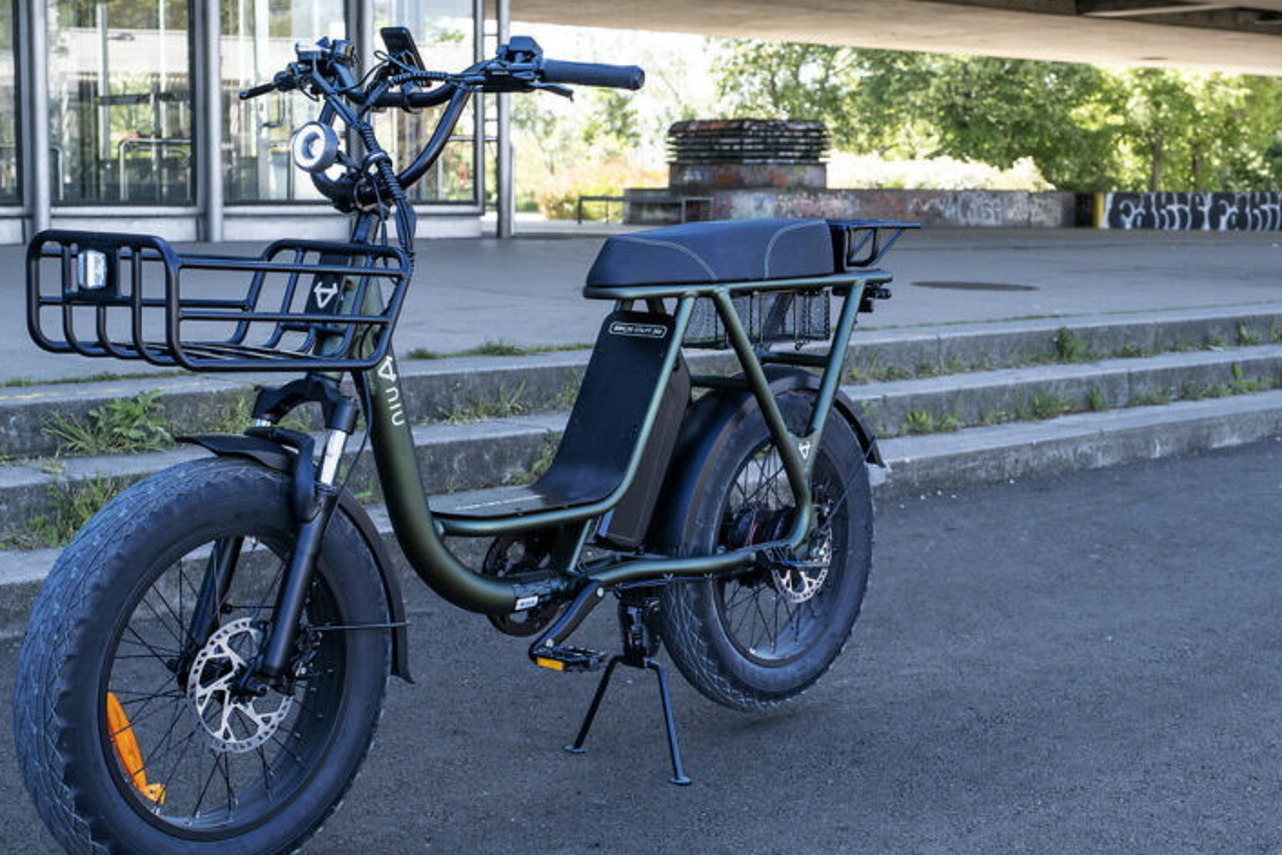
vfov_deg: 26.0
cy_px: 427
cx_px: 594
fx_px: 1852
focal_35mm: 52
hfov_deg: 38.2
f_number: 4.5
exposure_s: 1/2000
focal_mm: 22.7
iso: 3200
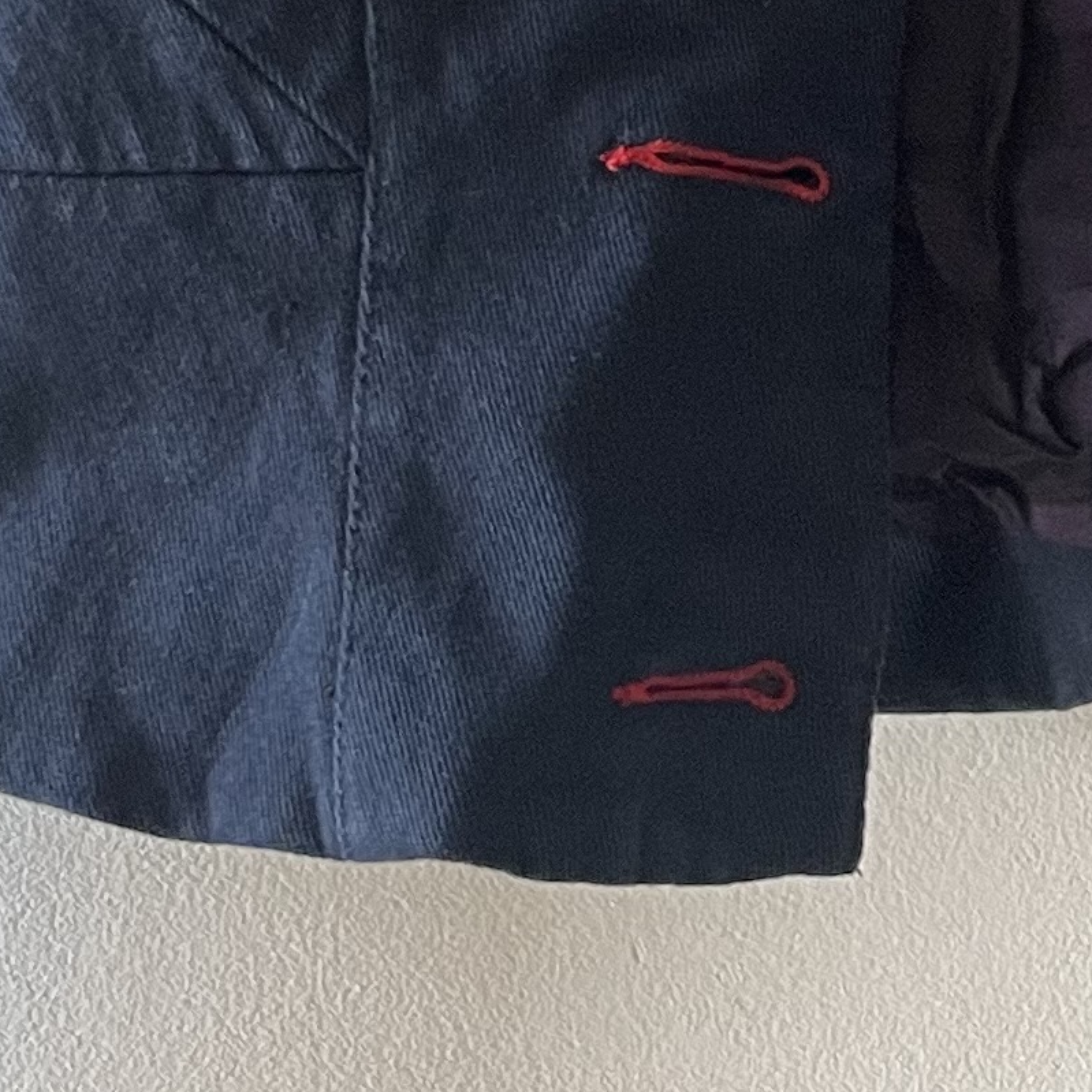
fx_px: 4140
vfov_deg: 14.2
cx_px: 924
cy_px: -497
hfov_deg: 14.9
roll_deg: -1.4
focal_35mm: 116
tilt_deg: -2.0
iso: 125
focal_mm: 4.2
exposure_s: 1/72
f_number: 1.6
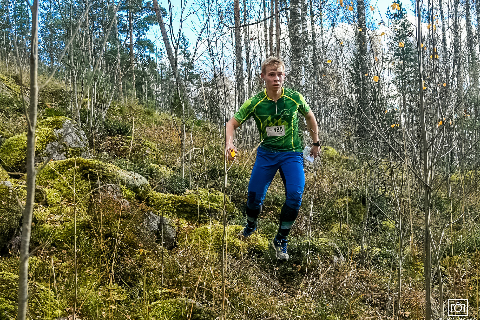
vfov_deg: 35.9
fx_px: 493
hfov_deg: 51.9
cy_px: 164
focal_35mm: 37
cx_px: 235
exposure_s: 1/400
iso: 400
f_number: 5.6
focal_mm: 24
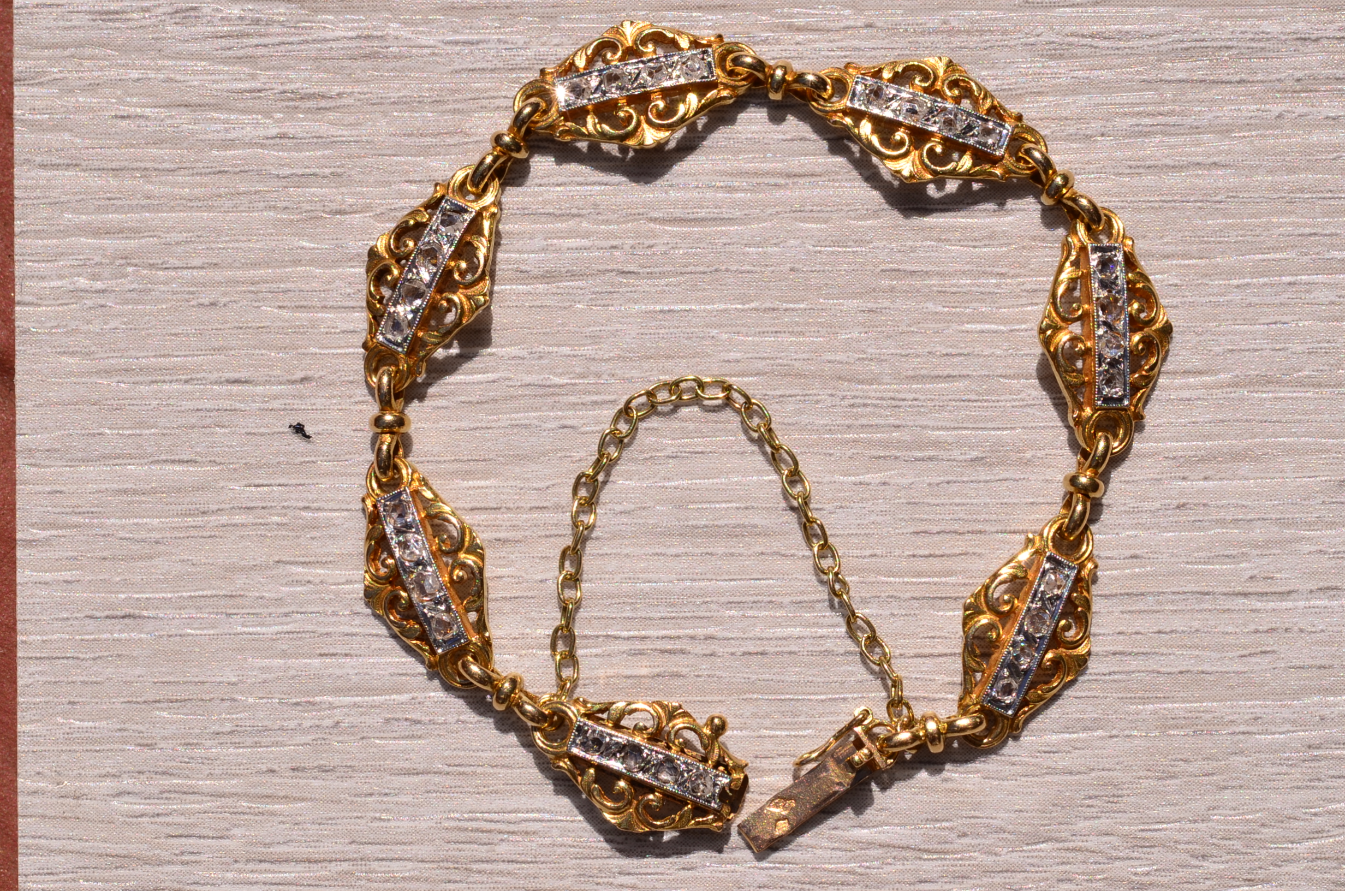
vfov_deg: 8.7
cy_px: 446
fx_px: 5872
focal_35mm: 158
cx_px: 672
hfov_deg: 13.1
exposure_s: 1/125
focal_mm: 105
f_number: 22
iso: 100
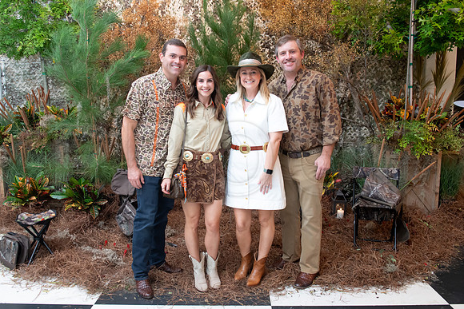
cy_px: 150
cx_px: 232
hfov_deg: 59.9
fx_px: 402
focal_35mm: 31
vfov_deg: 42.1
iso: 3200
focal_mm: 28
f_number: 5.6
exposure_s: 1/100
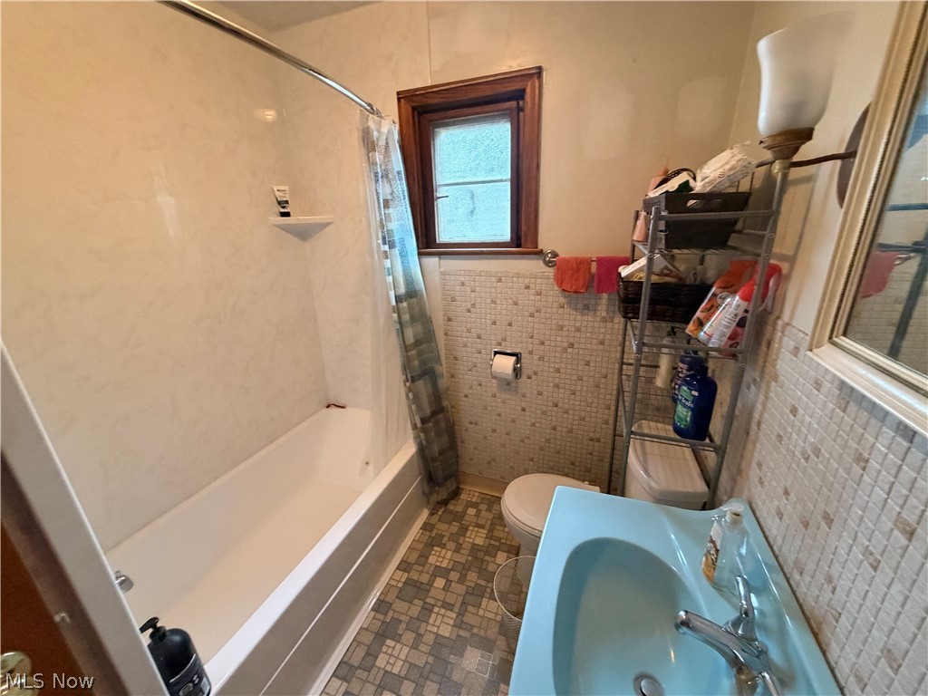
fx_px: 375
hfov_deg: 102.1
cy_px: 348
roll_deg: -0.3
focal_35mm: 14
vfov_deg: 85.7
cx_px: 464
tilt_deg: -19.3
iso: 500
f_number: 2.2
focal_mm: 2.22
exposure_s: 1/60
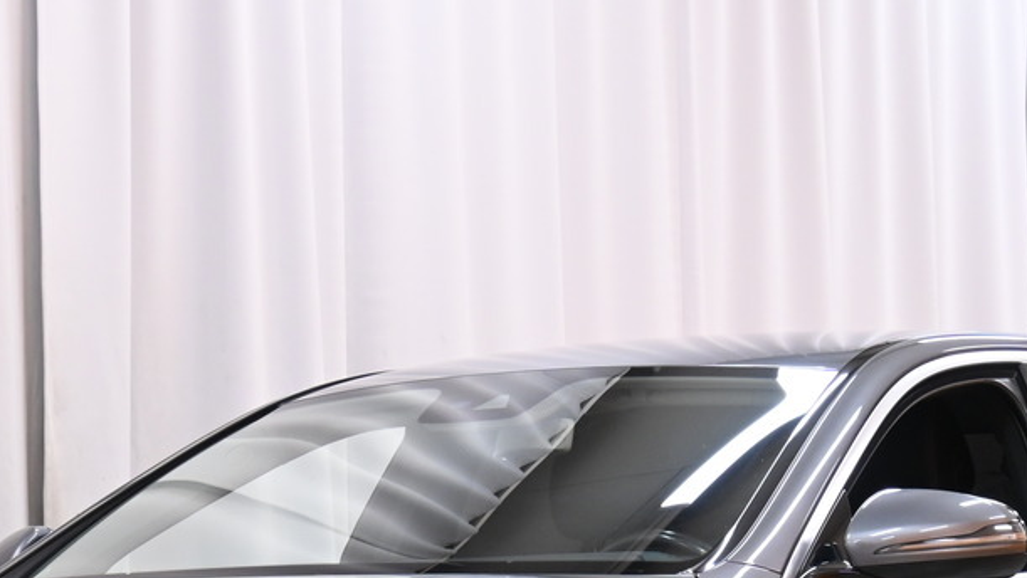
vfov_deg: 8.7
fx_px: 3742
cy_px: 759
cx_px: 407
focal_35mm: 137
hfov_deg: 15.6
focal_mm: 33
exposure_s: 1/40
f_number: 5
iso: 640
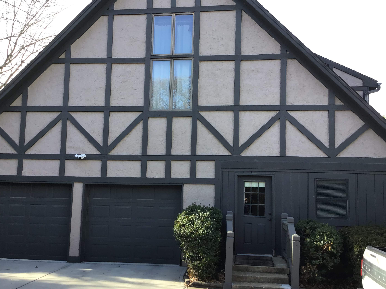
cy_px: 151
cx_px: 190
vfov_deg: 39.6
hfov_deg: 51.4
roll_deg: -1.8
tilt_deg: +5.3
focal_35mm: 36
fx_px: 401
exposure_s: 1/152
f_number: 2.4
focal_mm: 3.3
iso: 25
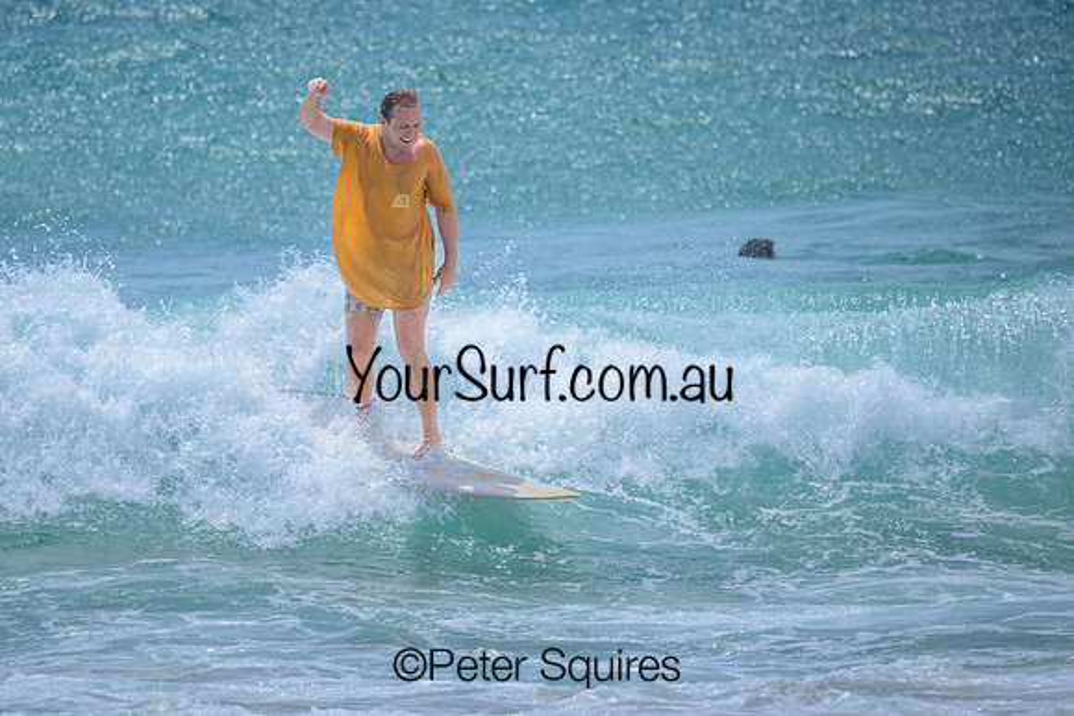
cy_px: 336
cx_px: 407
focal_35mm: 1100
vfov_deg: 1.3
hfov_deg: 1.9
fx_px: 32835
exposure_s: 1/3200
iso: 220
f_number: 6.3
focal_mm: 800
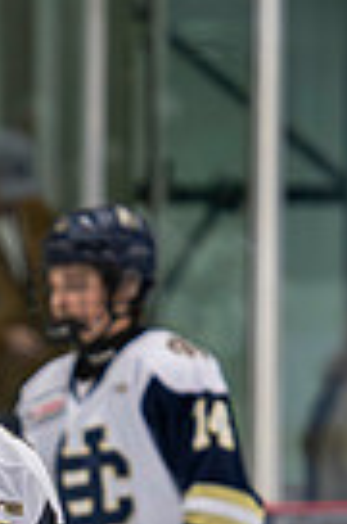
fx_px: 10855
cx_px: -99
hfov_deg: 1.8
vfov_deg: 2.8
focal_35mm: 747
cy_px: 859
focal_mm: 150
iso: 2000
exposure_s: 1/640
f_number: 3.2
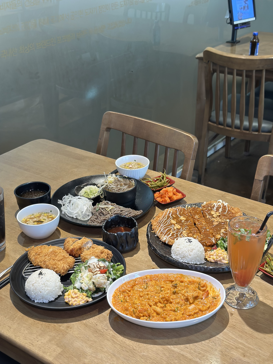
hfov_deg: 30.3
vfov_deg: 39.7
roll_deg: +1.1
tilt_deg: -27.8
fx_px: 505
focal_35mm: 48
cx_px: 136
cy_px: 182
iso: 125
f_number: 1.78
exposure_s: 1/60
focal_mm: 6.86
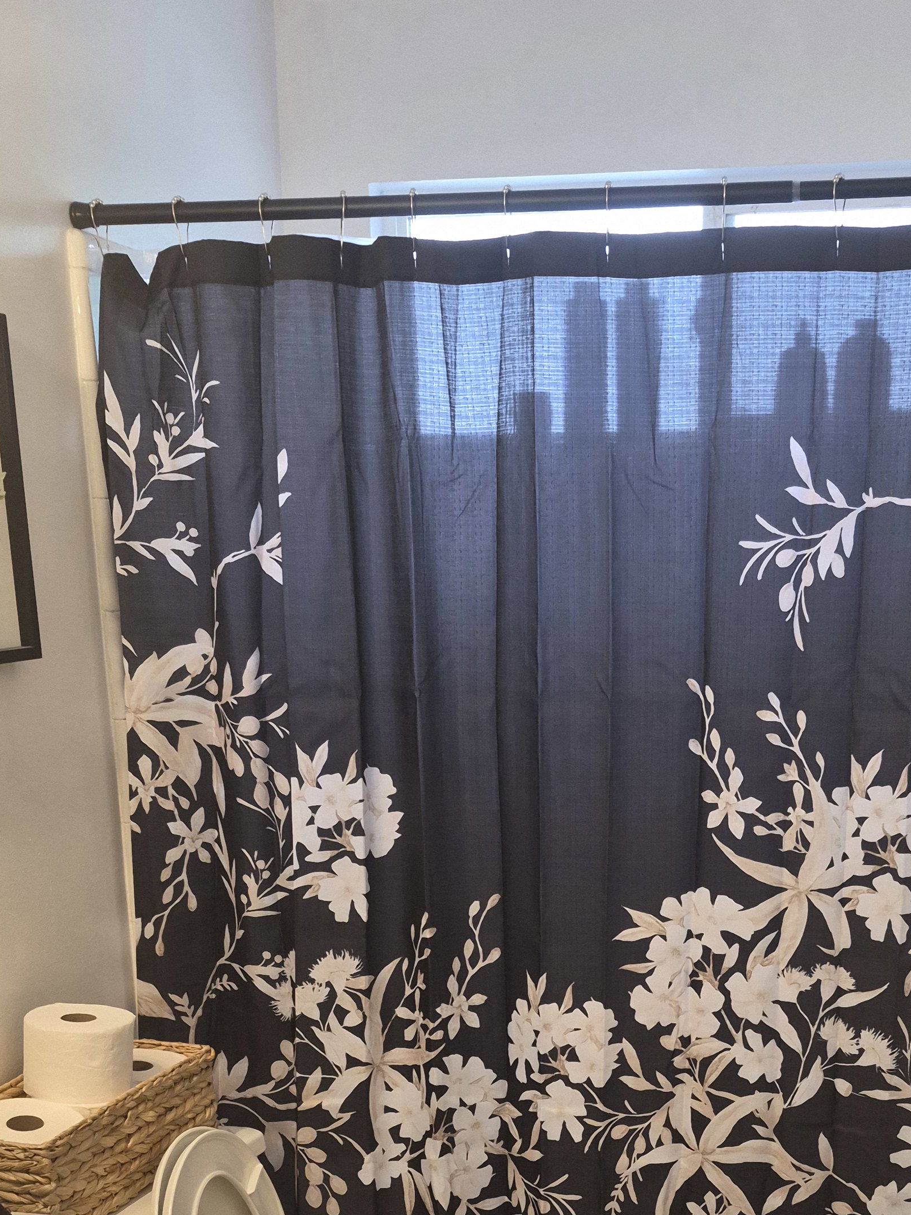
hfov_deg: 33.3
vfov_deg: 41.6
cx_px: 613
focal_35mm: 43
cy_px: 1006
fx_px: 1509
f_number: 1.8
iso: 500
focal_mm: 5.4
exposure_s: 1/120
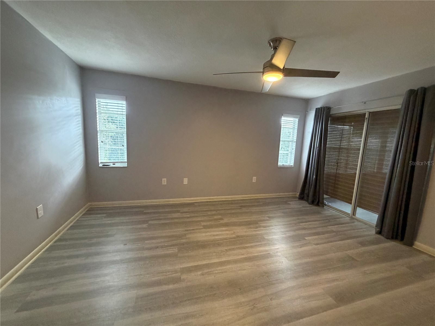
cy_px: 163
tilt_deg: -7.9
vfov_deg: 85.7
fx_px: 176
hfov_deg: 102.1
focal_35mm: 14
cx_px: 218
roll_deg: -2.8
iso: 500
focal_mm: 2.22
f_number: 2.2
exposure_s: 1/60
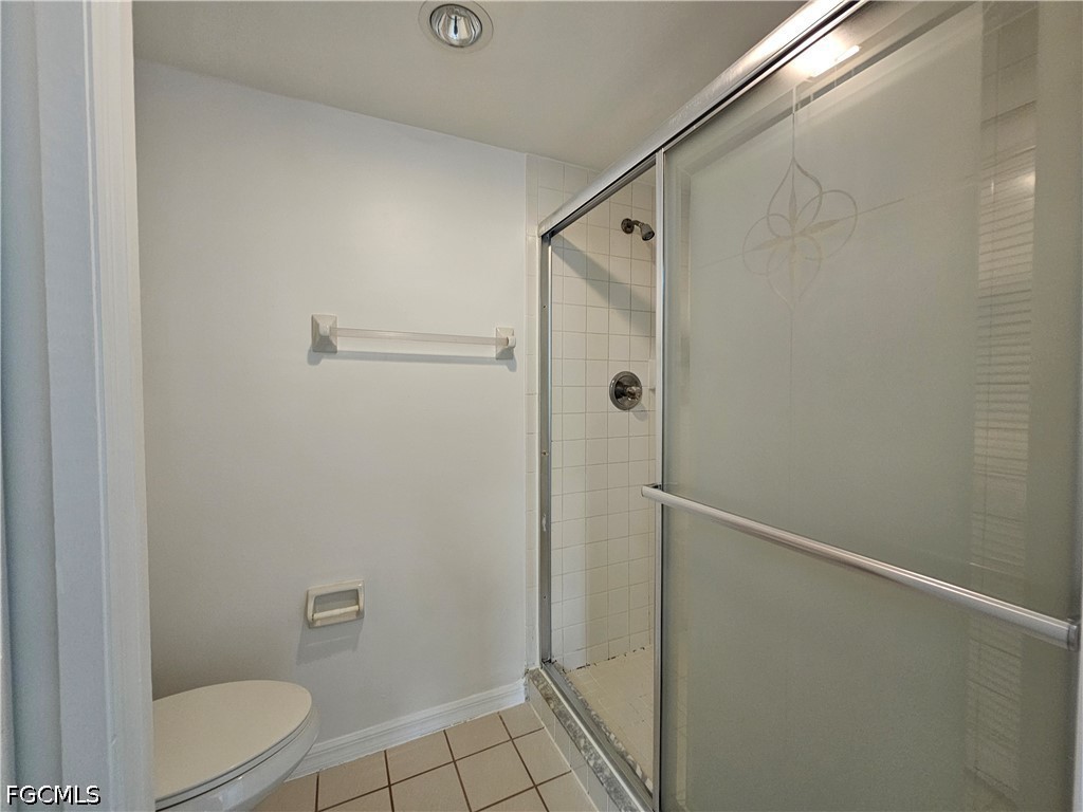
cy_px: 406
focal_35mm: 13
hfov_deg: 106.2
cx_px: 542
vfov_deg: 89.9
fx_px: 407
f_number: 2.2
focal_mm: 2.2
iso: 200
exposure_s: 1/60
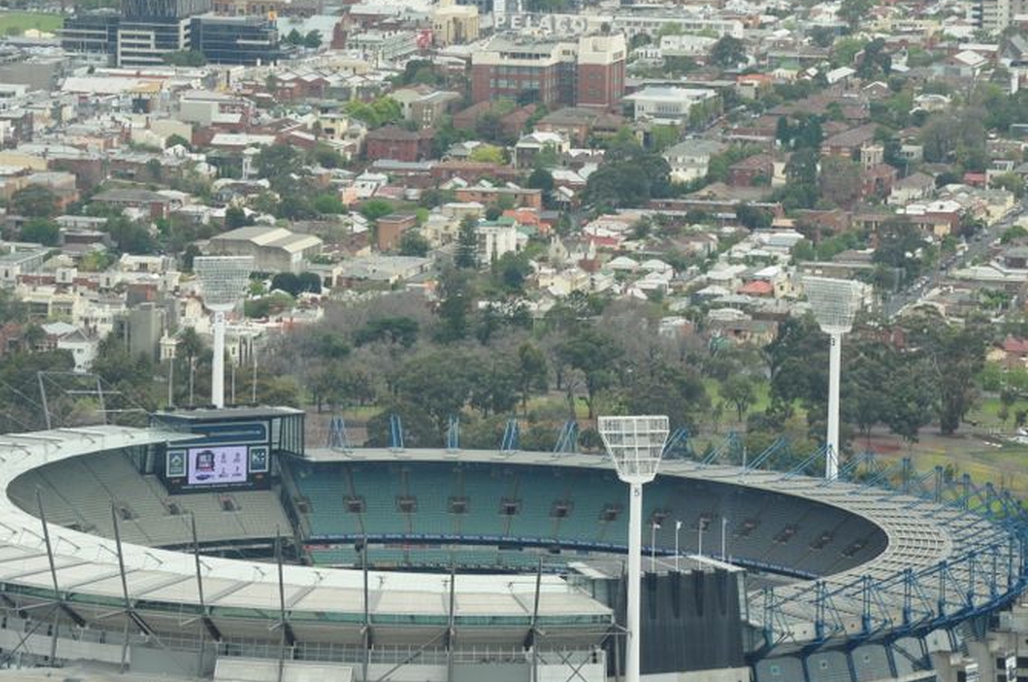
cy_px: 478
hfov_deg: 7.4
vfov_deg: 4.9
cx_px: 441
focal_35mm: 280
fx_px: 7984
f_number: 9
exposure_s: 1/125
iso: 560
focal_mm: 122
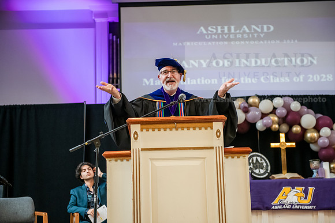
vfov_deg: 21.9
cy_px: 112
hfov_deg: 32.4
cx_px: 168
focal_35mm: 62
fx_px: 577
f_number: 3.2
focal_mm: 62
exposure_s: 1/160
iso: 2500
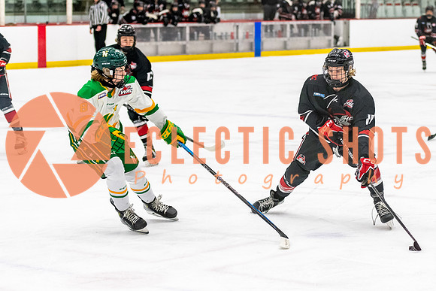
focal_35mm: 125
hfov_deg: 16.3
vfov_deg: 11.0
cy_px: 146
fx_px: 1509
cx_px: 362
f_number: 2.8
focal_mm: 75
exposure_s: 1/640
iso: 3200
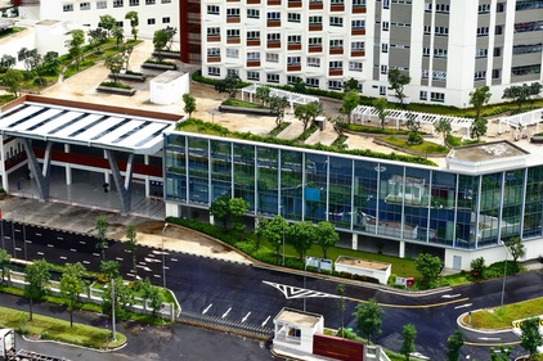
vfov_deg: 18.6
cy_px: 121
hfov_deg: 27.7
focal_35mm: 73
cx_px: 284
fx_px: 1101
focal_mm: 10.26
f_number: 5
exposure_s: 1/240
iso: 100
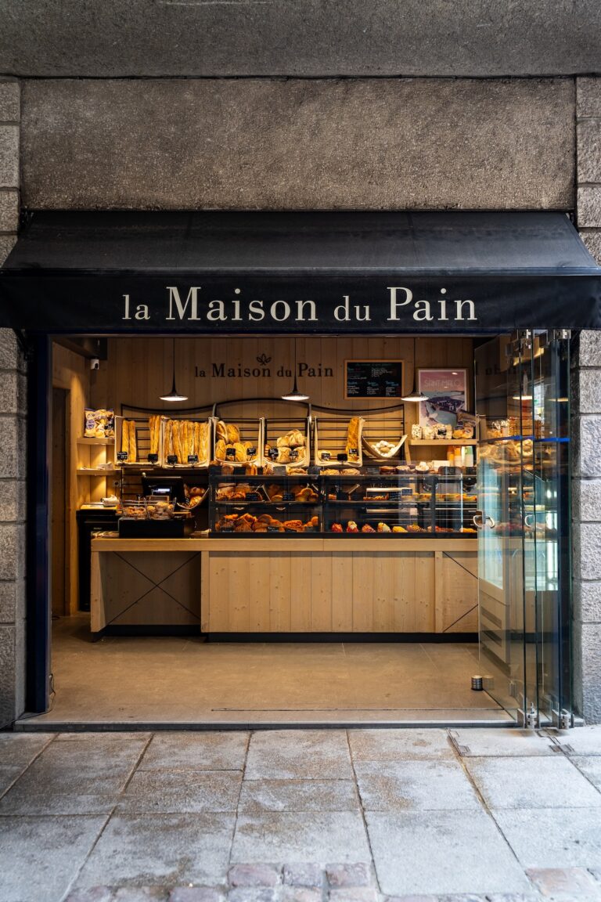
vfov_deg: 55.4
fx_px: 859
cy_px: 451
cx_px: 300
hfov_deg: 38.6
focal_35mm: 34
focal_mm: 34.3
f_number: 4
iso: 800
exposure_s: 1/50
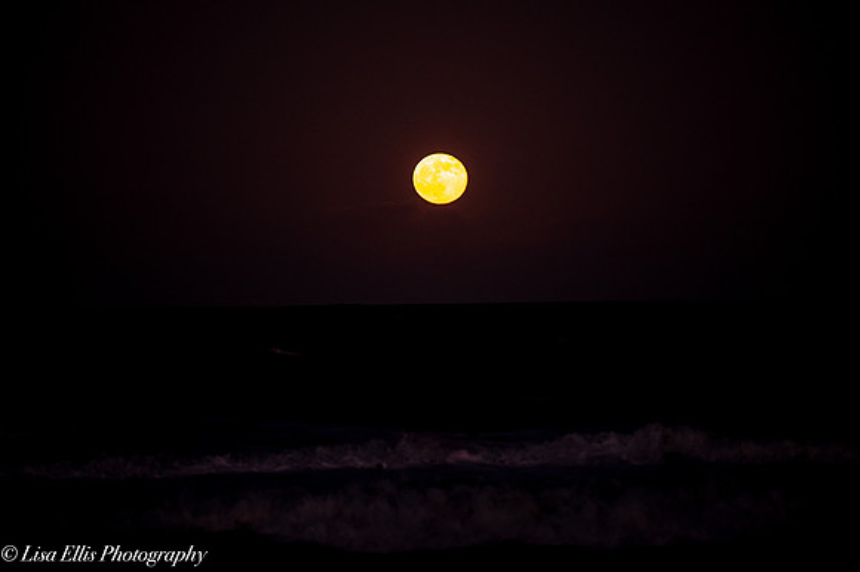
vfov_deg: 5.7
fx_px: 5730
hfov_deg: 8.6
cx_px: 430
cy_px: 286
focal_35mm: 240
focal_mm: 200
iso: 800
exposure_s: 1/30
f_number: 2.8
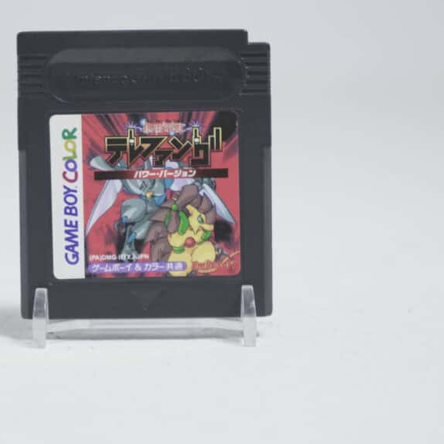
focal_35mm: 124
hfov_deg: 14.0
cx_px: 149
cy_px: 168
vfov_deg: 14.1
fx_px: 1799
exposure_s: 1/5
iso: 100
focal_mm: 70
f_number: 5.6
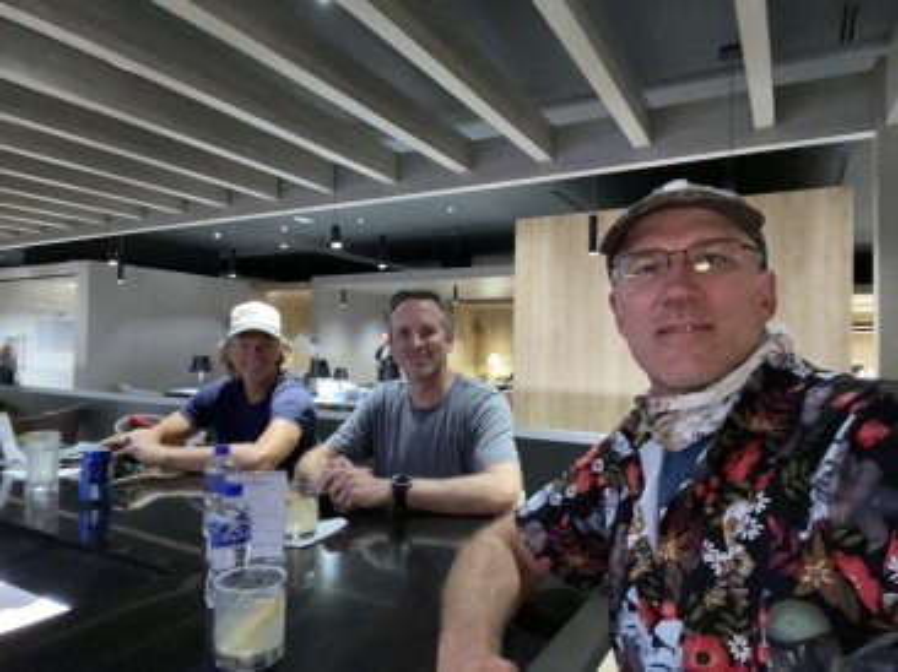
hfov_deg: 74.0
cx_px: 449
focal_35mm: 23
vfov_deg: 58.8
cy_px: 336
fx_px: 596
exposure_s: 1/16
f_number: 2.2
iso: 1000
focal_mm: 2.71
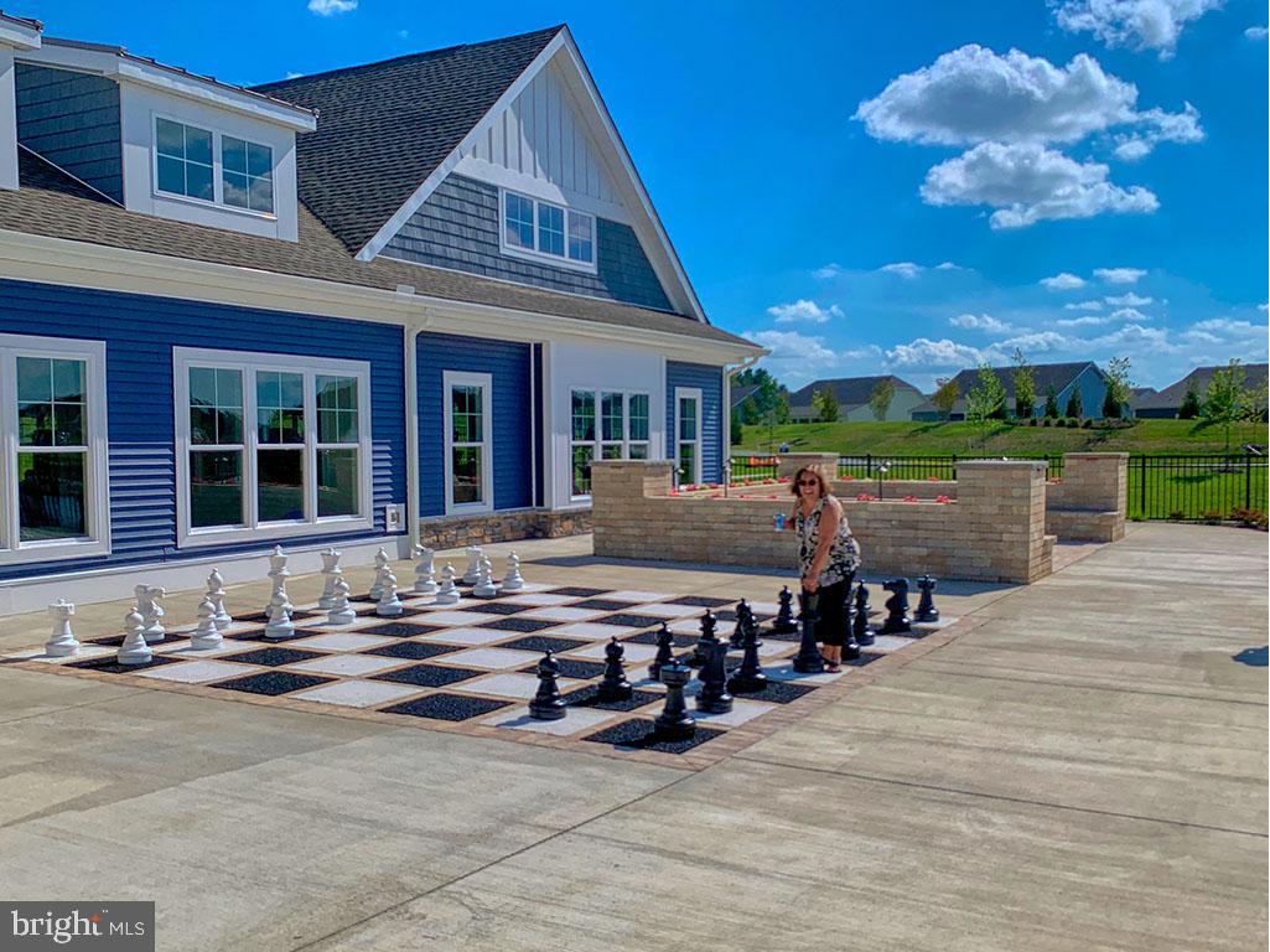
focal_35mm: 26
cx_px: 635
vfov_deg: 53.0
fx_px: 954
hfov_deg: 67.3
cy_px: 476
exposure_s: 1/5714
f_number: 1.8
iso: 25
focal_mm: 4.25
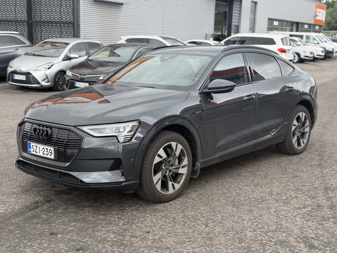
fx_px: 467
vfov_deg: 30.3
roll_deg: -1.6
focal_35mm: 48
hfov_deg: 39.7
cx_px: 168
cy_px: 126
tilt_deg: -11.2
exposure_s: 1/706
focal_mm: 6.76
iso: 64
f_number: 1.78
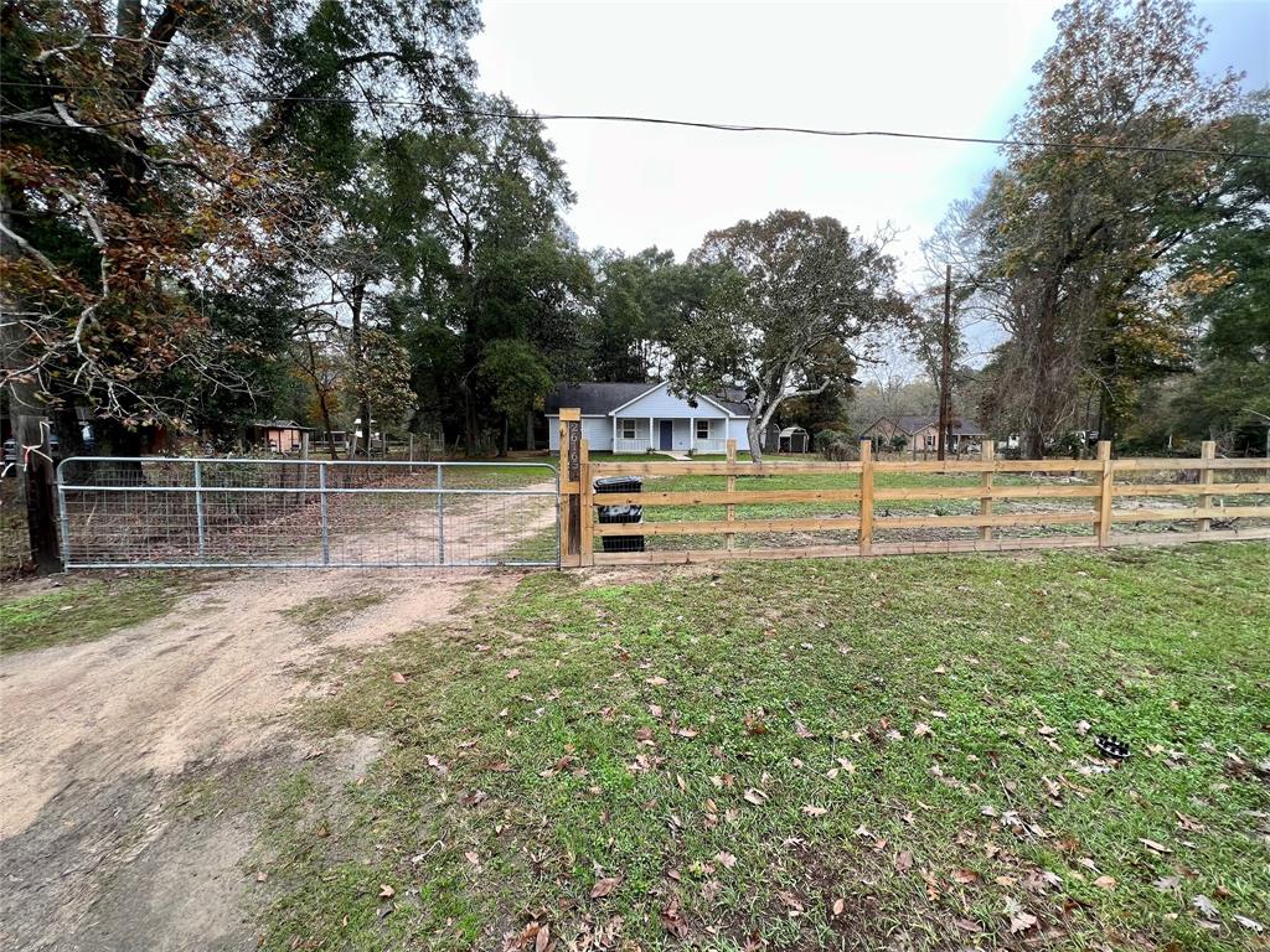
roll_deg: -0.1
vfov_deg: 89.9
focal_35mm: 13
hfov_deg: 106.2
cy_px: 476
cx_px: 635
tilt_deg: -4.5
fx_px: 477
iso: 32
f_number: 1.8
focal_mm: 1.57
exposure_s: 1/104
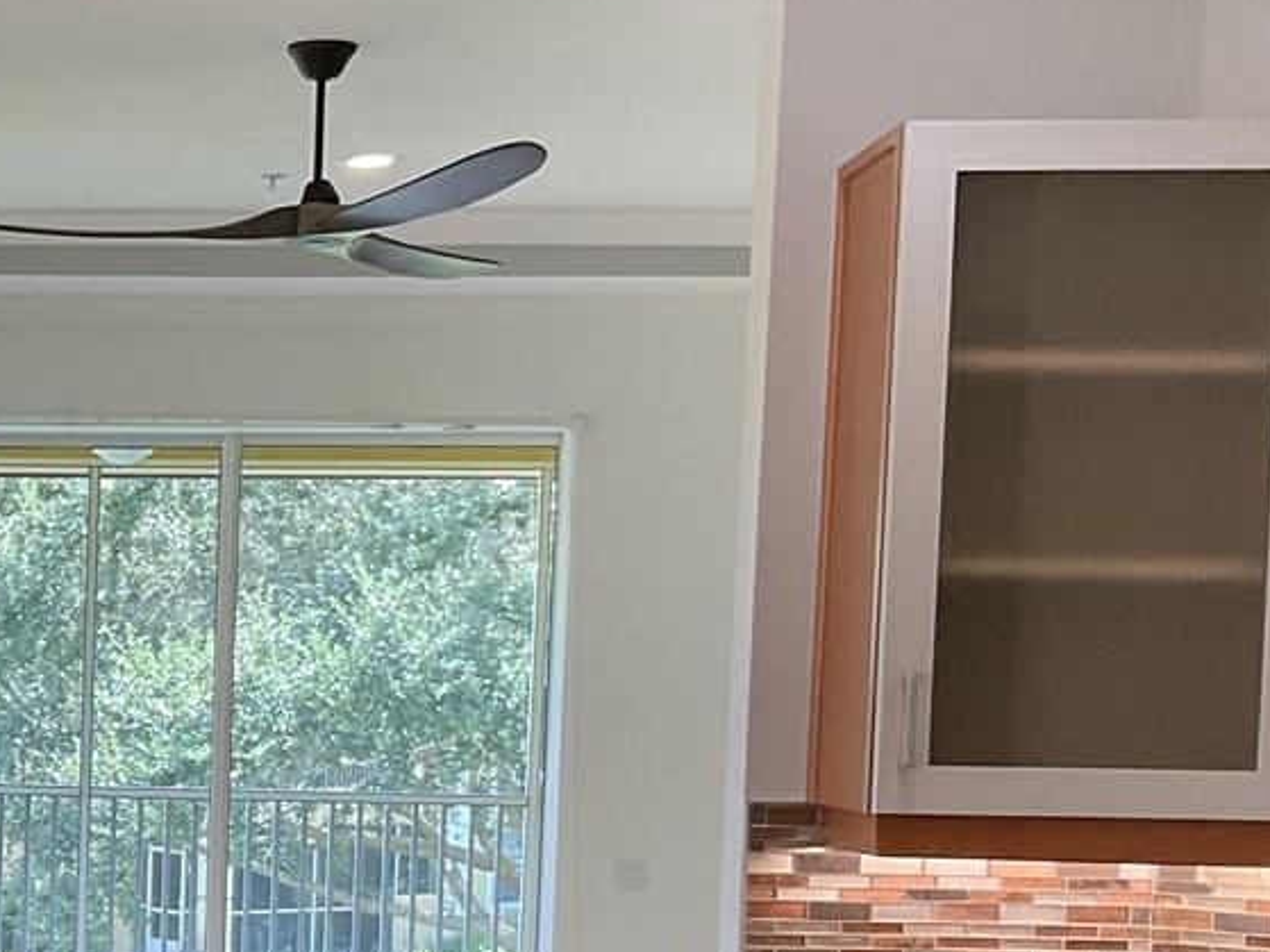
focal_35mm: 83
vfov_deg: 17.4
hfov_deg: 21.8
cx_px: -248
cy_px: 913
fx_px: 3044
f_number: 1.8
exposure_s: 1/60
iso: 64
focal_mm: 3
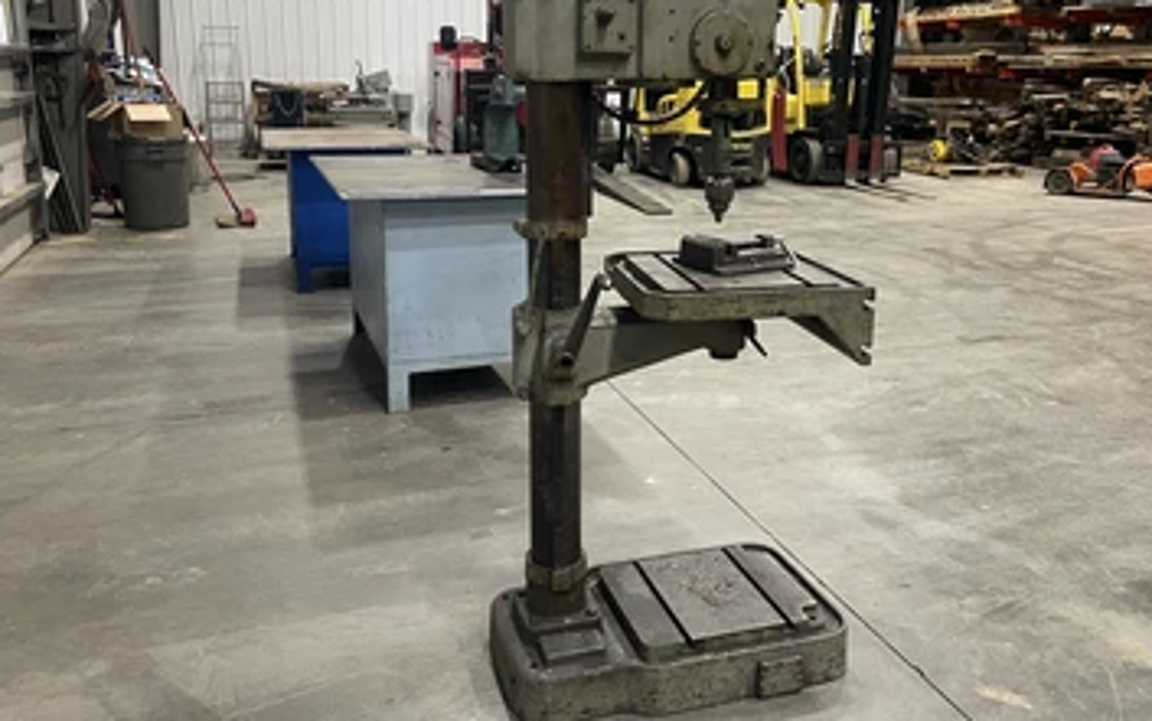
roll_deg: -0.2
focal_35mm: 30
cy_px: 271
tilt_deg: -10.9
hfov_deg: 62.8
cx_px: 610
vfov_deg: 41.6
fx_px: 942
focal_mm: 5.1
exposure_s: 1/60
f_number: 1.6
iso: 320
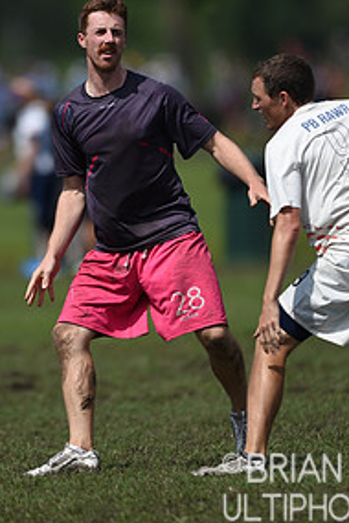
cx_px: 101
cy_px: 189
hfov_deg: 1.7
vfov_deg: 2.5
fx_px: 11836
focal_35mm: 814
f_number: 2.8
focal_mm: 400
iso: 200
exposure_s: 1/8000
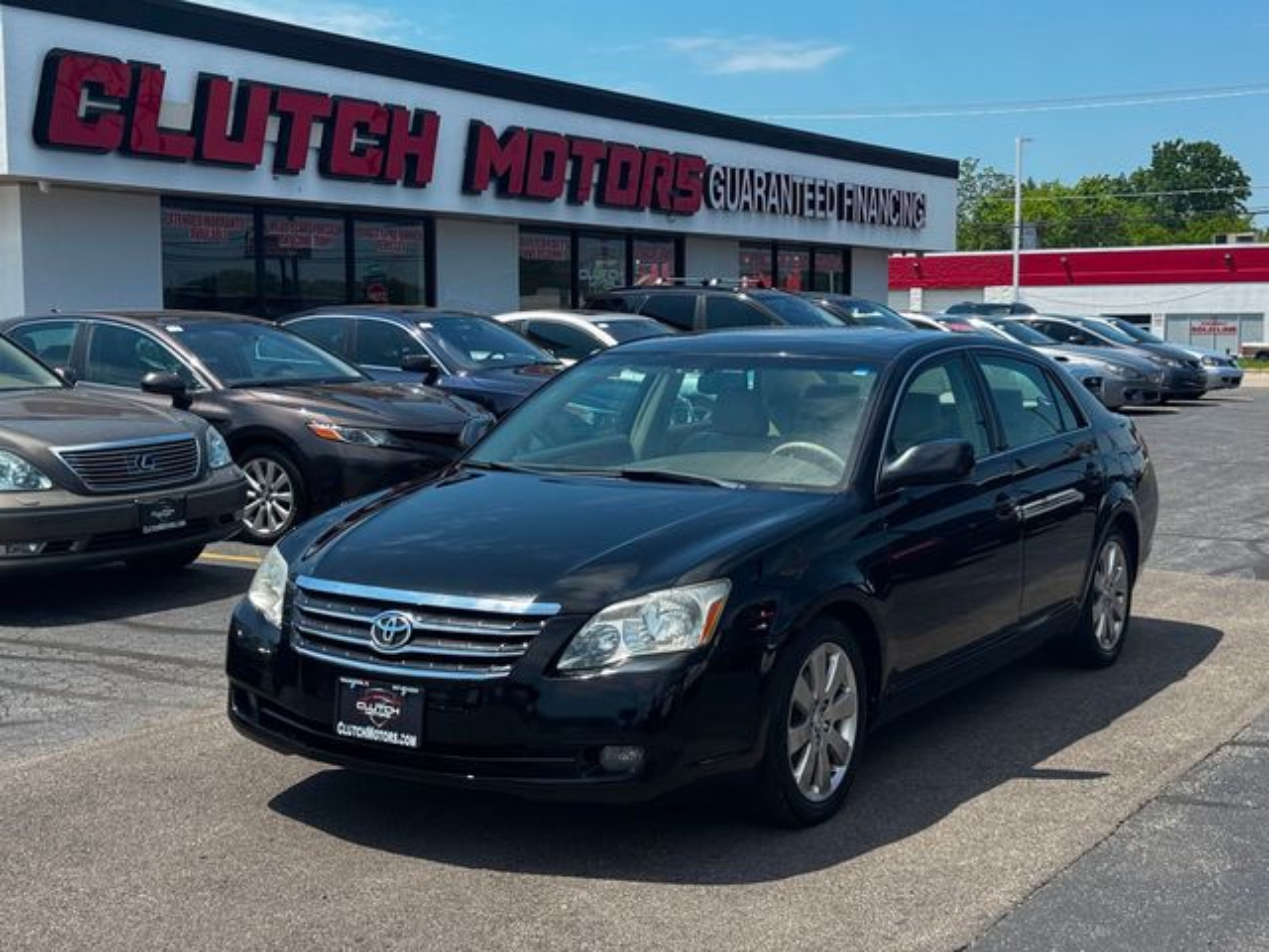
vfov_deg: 30.3
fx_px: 1760
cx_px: 634
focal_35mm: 48
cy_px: 476
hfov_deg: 39.7
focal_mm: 6.76
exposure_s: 1/2833
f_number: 1.78
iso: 64
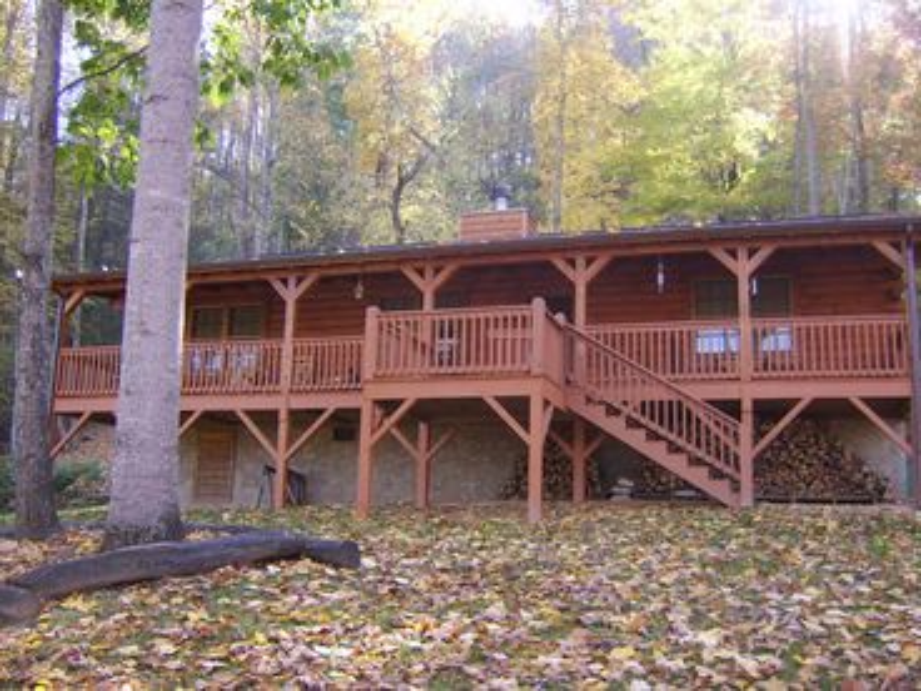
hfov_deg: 58.4
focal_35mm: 31
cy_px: 346
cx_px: 460
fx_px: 825
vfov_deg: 45.4
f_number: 2.7
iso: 71
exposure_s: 1/54
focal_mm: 8.13
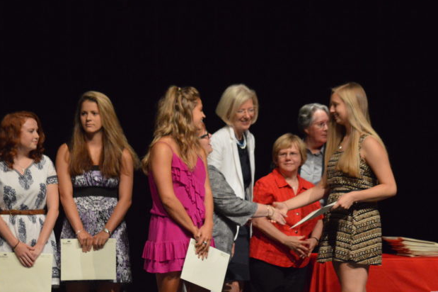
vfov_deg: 4.6
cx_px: 247
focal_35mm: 301
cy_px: 173
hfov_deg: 6.9
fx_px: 3655
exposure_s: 1/250
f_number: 5.3
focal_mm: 165
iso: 4500
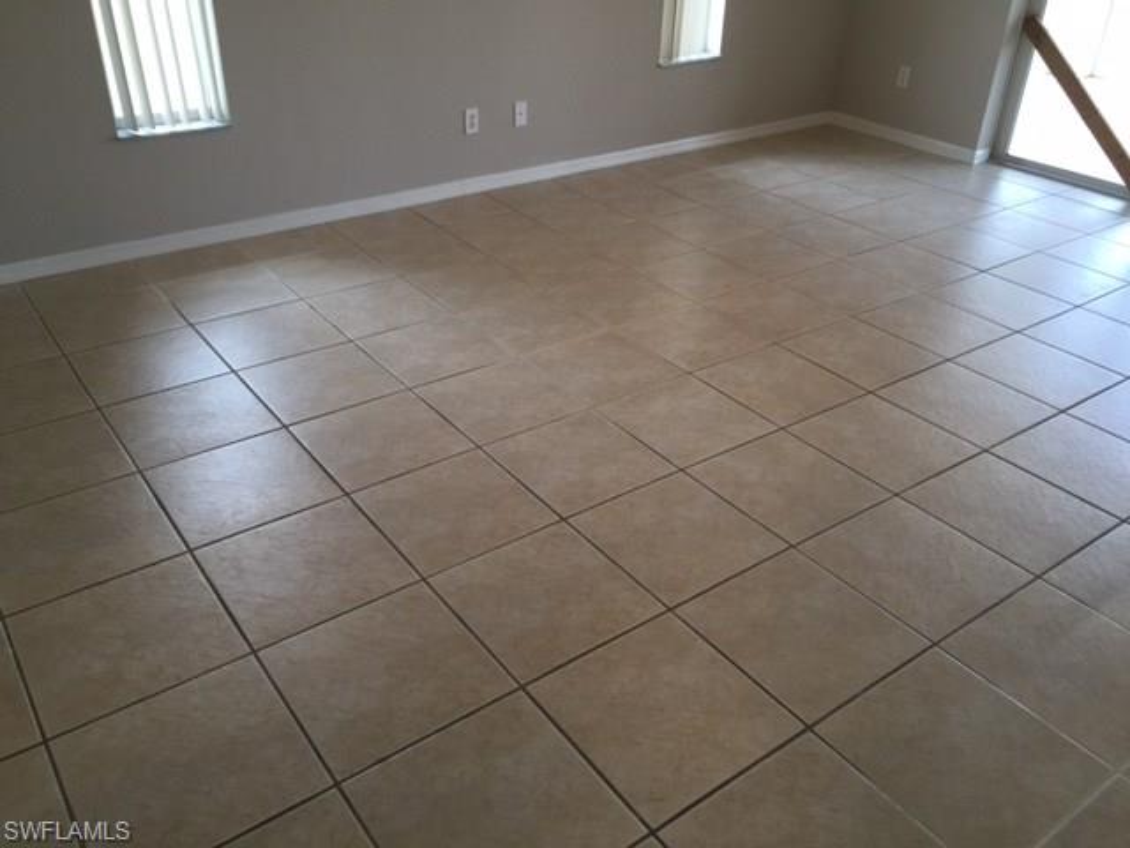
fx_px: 947
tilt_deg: -31.2
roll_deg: -2.9
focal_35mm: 29
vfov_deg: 48.2
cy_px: 424
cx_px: 565
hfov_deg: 61.7
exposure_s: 1/30
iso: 40
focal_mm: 4.15
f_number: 2.2
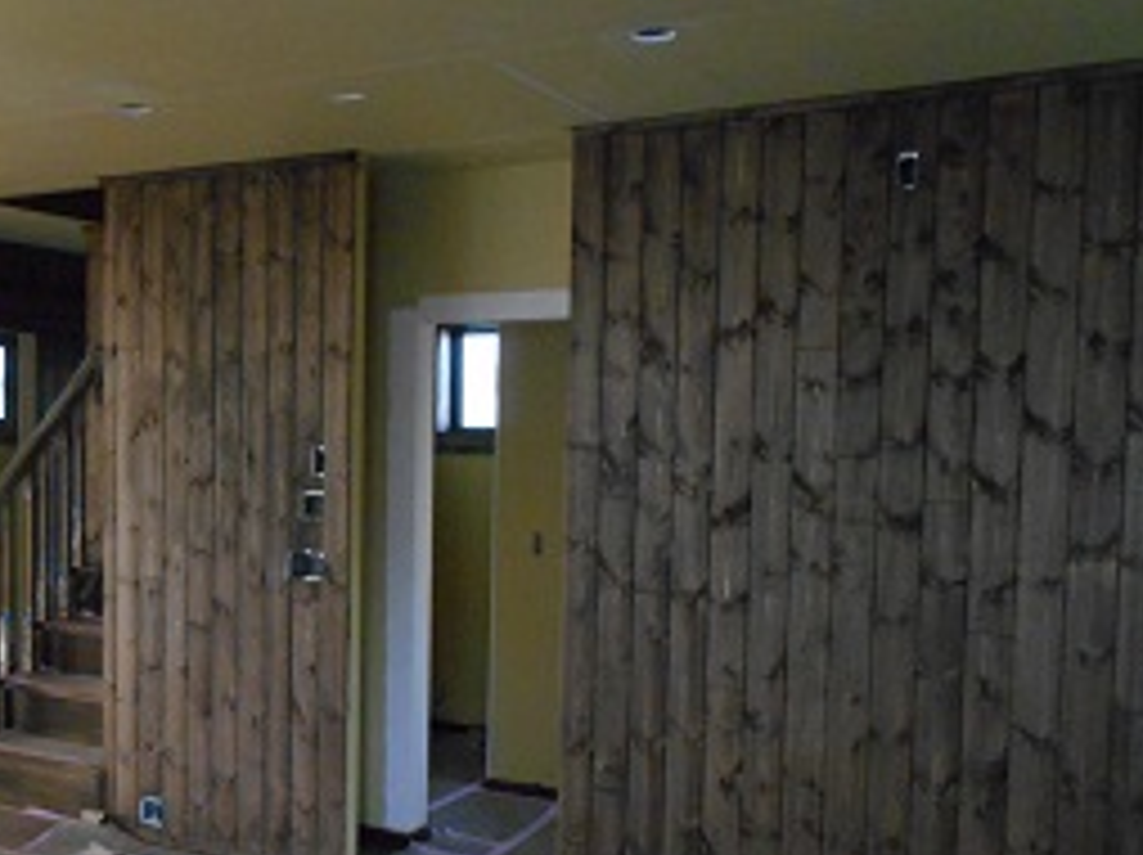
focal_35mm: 41
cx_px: 320
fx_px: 1353
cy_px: 522
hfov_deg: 44.6
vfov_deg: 34.9
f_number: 3.2
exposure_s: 1/13
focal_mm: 4.6
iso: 800
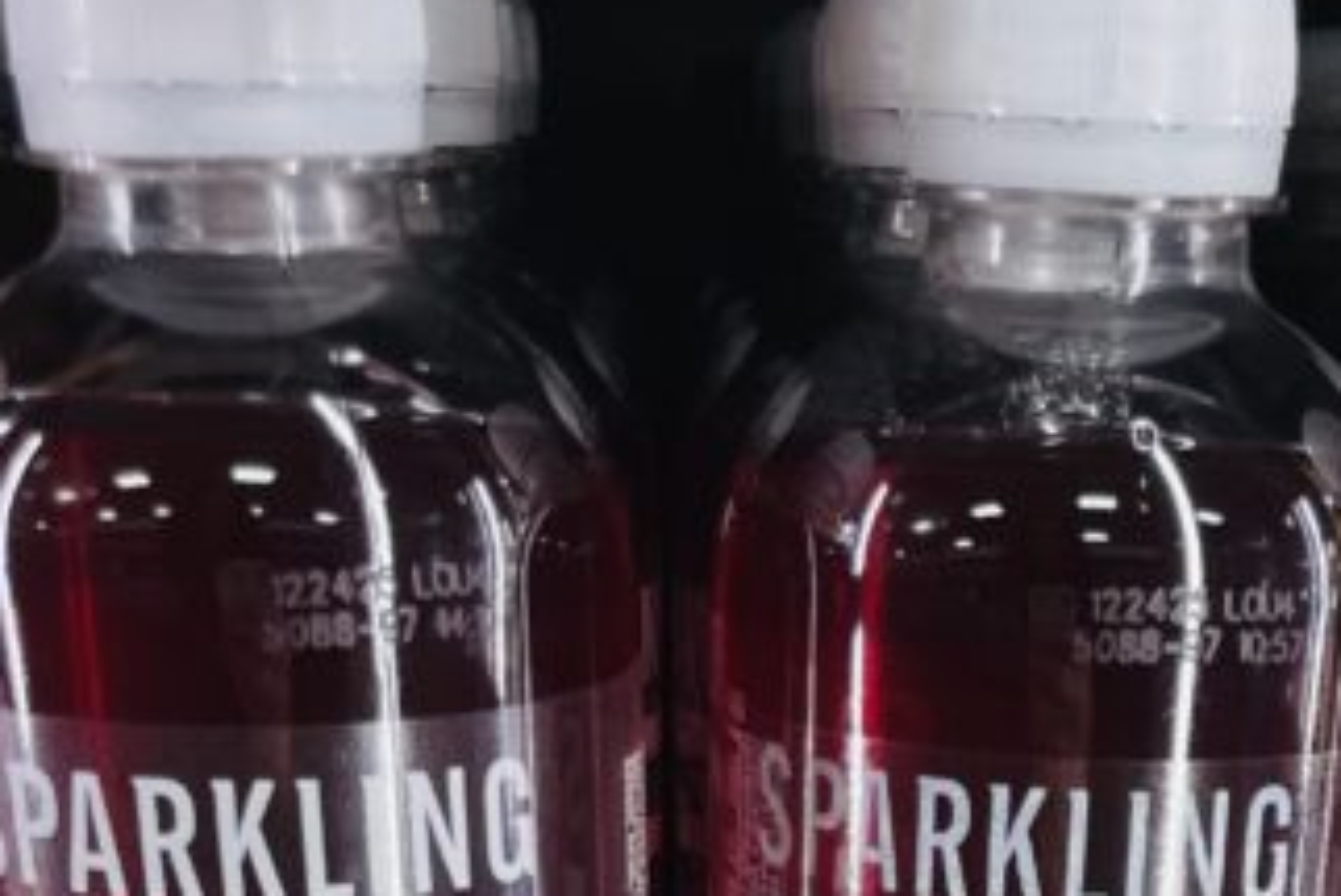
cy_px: 1909
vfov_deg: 13.2
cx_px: 962
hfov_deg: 23.5
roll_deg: -1.7
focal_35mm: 86
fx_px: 3205
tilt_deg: -21.9
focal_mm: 4.2
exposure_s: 1/120
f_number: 1.6
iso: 64
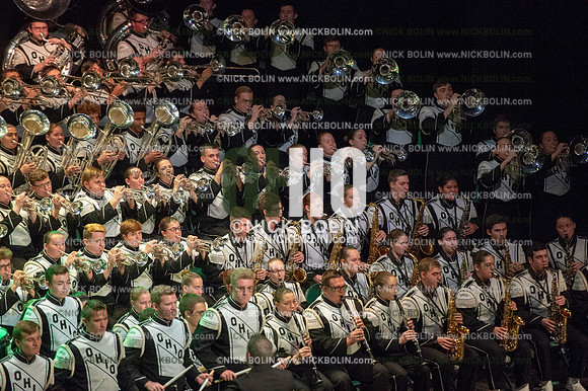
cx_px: 294
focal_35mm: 200
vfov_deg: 6.9
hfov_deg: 10.3
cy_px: 196
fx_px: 3265
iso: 8000
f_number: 2.8
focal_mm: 200
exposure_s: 1/2000
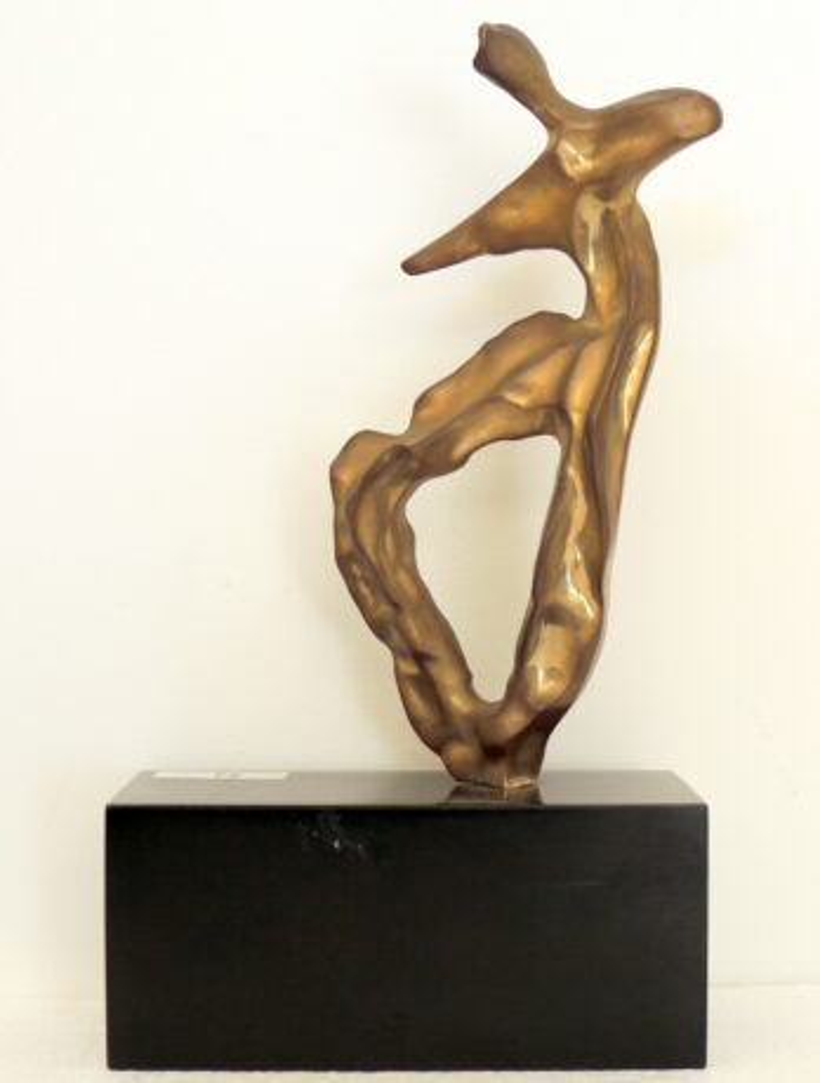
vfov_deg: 40.3
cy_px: 542
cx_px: 410
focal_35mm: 47
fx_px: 1476
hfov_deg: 31.0
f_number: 3.5
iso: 100
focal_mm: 8.3
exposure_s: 1/100
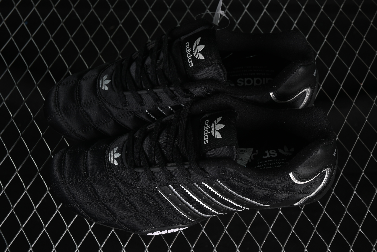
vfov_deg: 18.2
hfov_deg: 27.0
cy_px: 126
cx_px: 188
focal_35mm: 75
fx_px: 785
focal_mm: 50
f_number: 6.3
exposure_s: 1/50
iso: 160
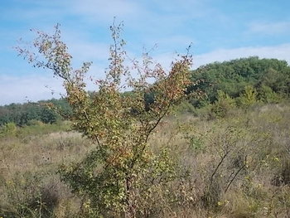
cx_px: 145
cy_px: 109
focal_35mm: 43
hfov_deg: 43.8
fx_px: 360
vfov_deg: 33.6
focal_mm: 6.1
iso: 80
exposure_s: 1/160
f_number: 6.5
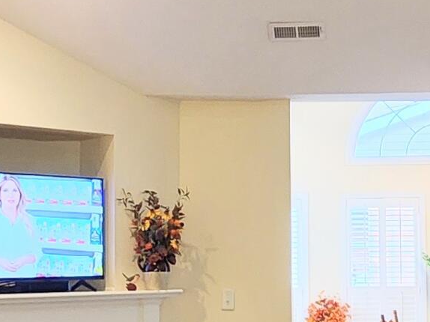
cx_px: 353
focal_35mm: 68
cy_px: 234
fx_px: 844
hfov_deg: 27.9
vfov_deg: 21.4
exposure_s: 1/30
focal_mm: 2.2
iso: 400
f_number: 2.2
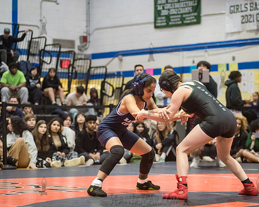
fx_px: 844
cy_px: 105
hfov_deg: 17.4
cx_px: 151
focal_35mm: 110
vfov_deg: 14.0
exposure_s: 1/500
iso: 8000
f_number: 3.2
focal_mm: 86
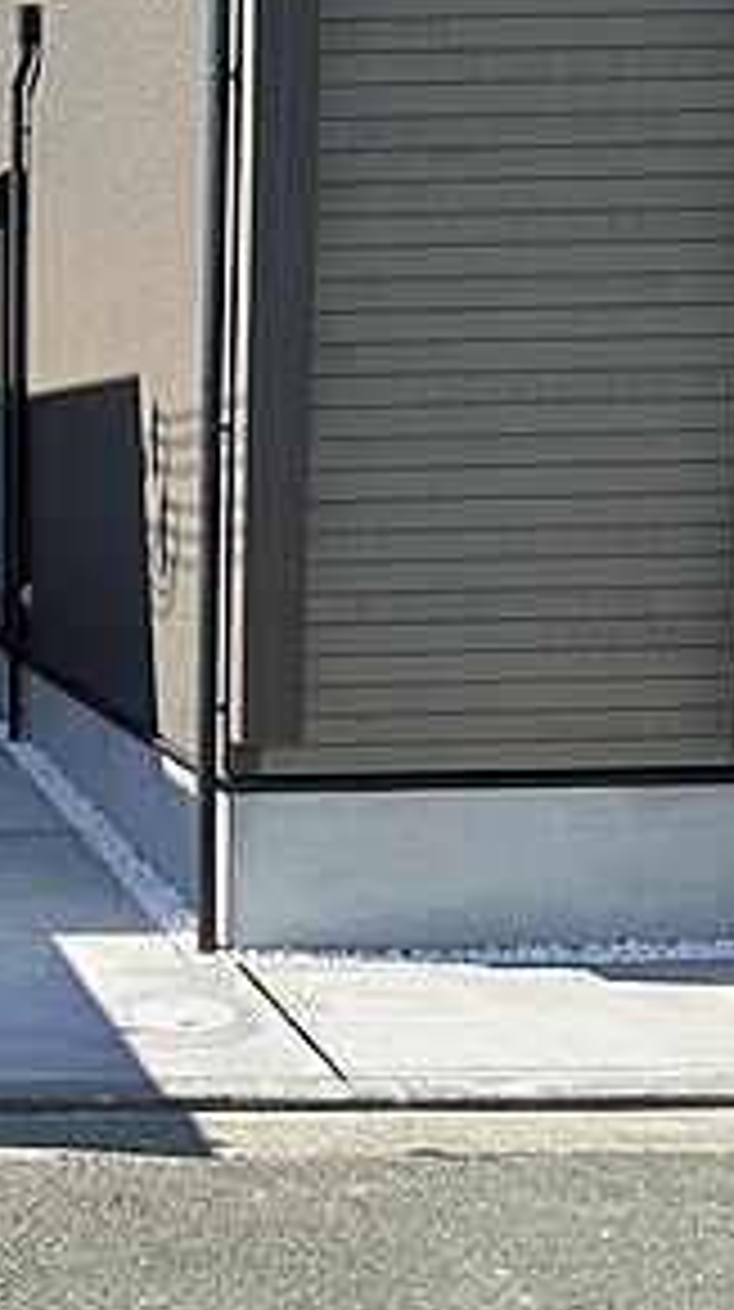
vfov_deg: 38.5
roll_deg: +0.4
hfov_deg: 20.1
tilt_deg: -7.6
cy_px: 716
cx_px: -252
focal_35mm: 54
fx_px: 1874
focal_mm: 6.86
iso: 80
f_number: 1.78
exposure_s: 1/2967
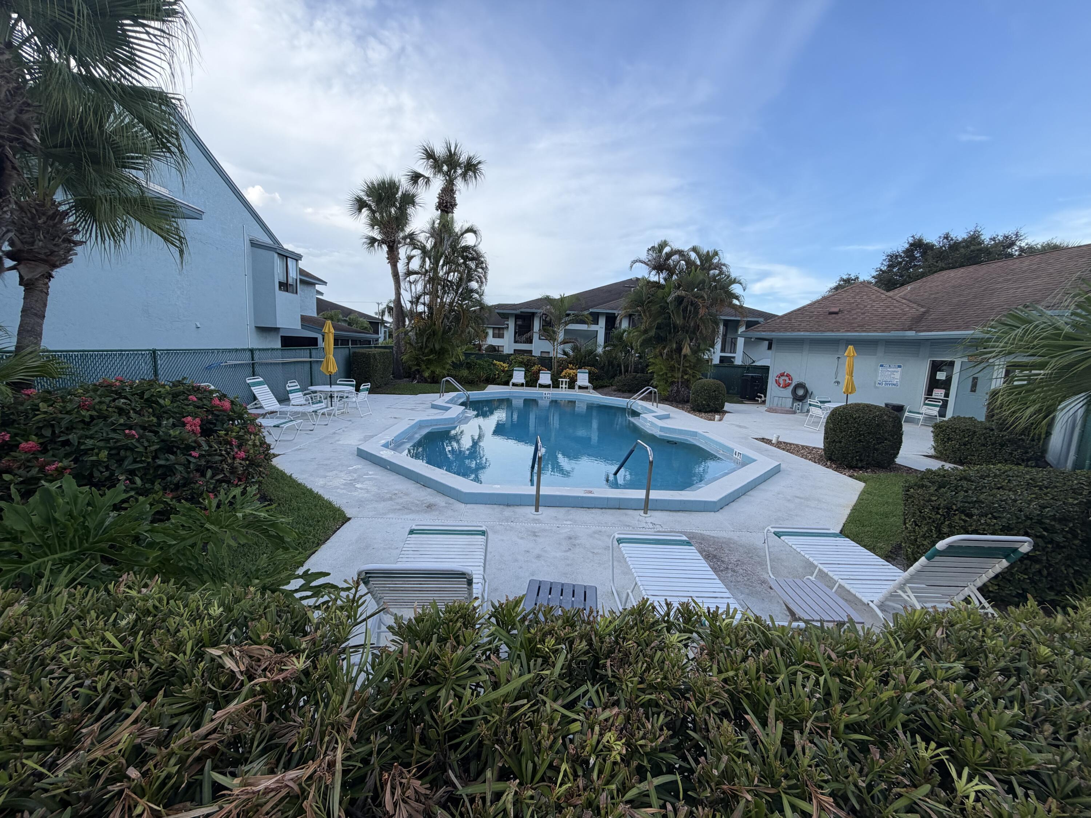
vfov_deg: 85.7
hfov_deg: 102.1
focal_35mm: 14
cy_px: 409
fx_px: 441
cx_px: 546
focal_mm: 2.22
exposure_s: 1/734
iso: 40
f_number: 2.2
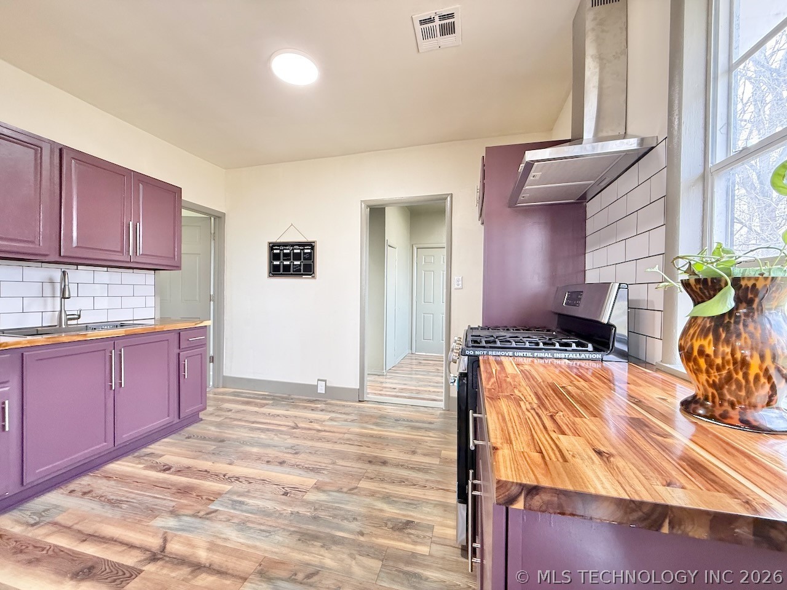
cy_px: 295
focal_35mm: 14
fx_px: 318
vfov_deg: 85.7
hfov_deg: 102.1
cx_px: 394
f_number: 2.2
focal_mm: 2.22
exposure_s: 1/60
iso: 400
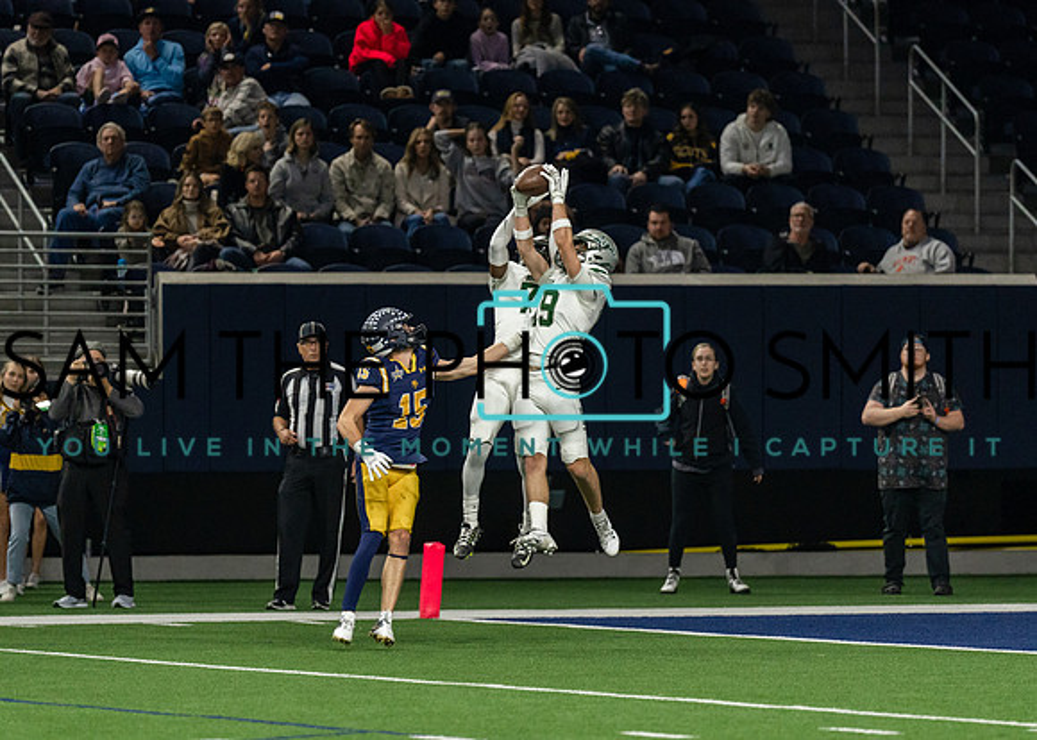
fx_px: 8988
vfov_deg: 4.7
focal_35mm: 305
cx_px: 512
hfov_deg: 6.6
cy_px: 341
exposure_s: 1/1000
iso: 2000
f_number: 2.8
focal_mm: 200
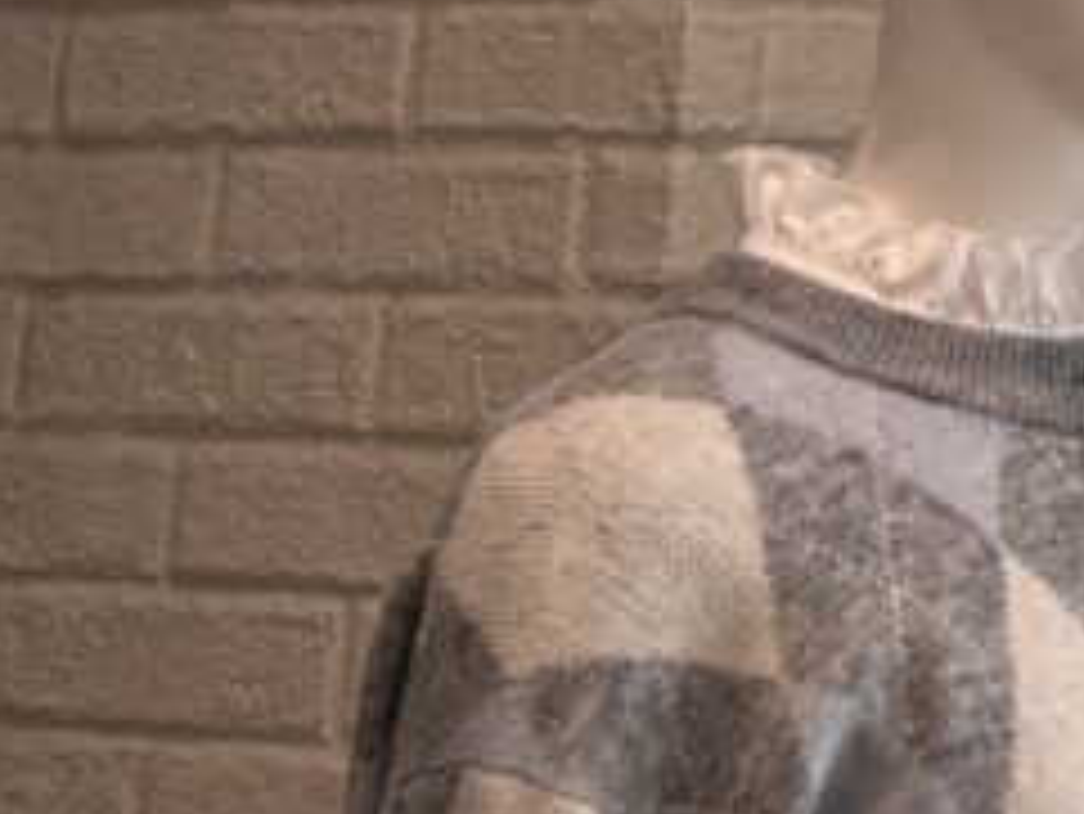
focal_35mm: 140
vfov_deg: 9.8
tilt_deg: +14.1
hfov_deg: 12.5
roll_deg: -0.7
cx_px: 2110
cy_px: -830
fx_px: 4386
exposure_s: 1/523
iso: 64
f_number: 1.6
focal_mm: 5.96
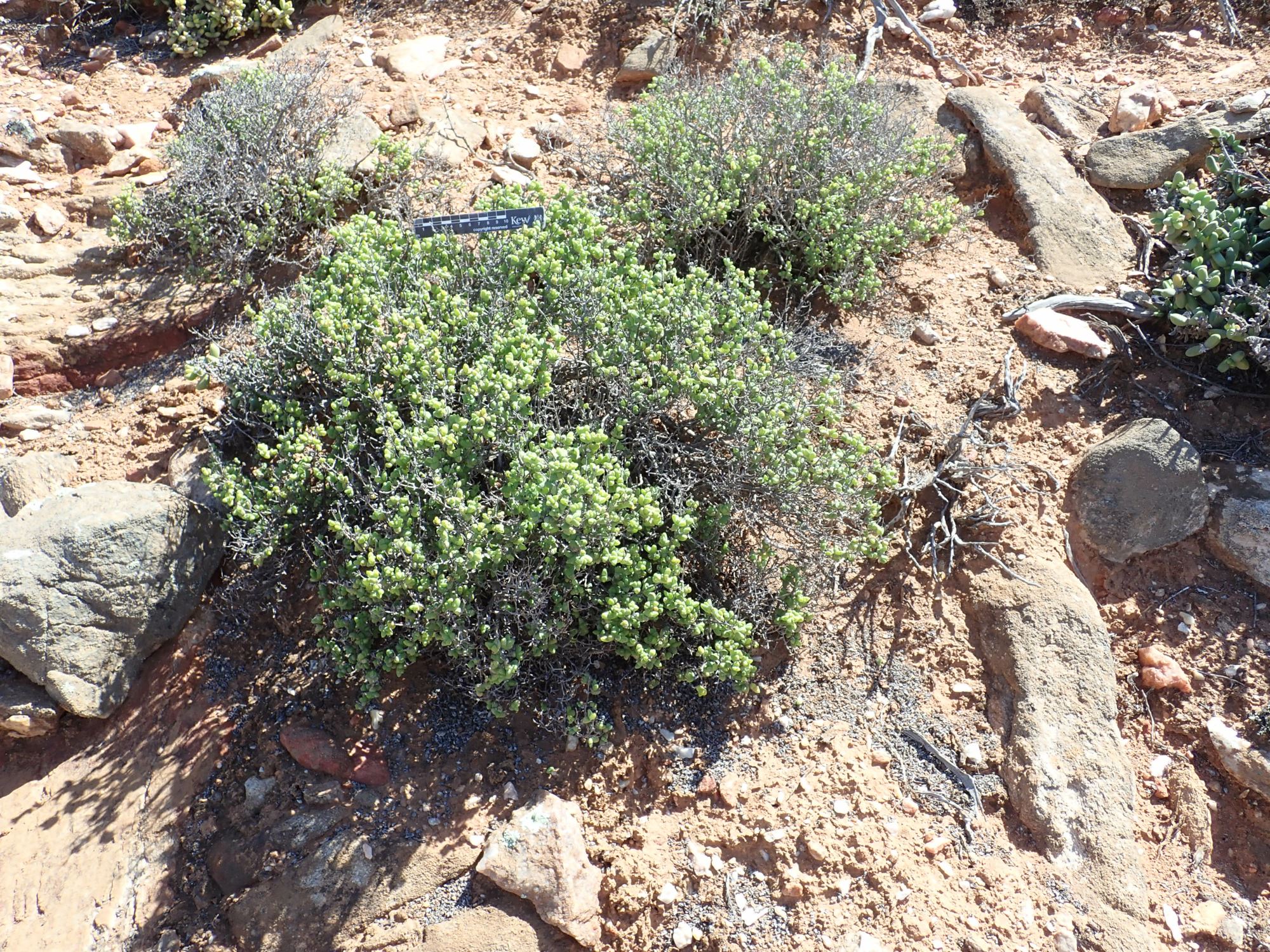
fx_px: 1101
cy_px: 476
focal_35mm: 30
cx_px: 635
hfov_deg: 60.0
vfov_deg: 46.8
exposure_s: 1/400
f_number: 3.2
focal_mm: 5.5
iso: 100
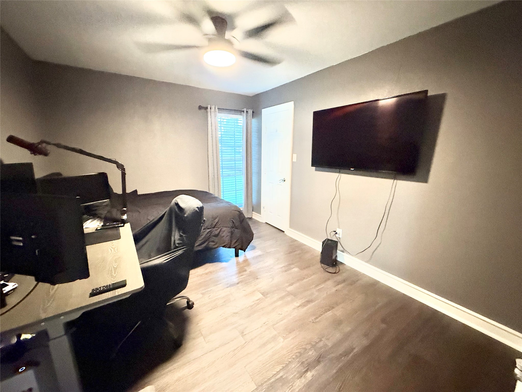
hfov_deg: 102.1
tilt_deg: -12.7
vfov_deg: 85.7
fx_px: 211
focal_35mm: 14
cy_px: 196
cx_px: 261
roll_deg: -0.5
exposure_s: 1/40
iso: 1250
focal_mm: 2.22
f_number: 2.2
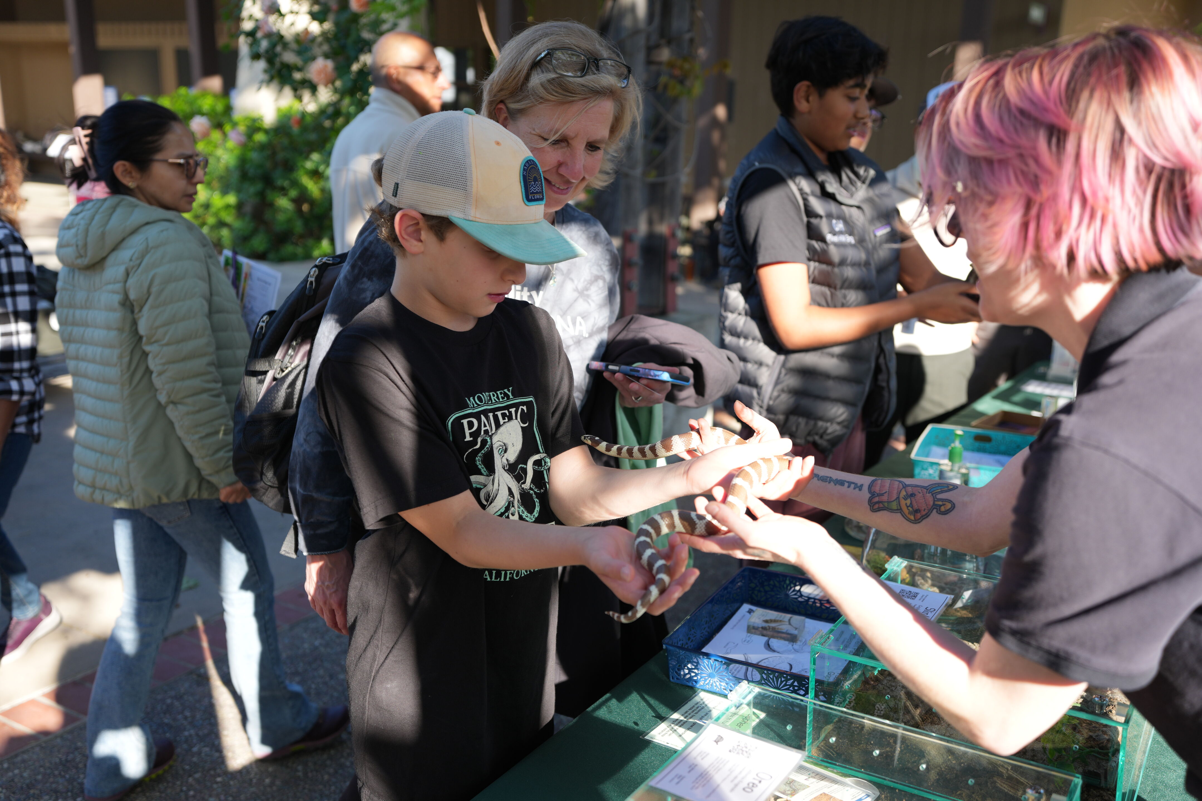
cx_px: 601
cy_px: 400
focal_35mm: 35
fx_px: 1169
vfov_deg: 37.9
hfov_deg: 54.4
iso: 160
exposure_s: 1/400
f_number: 2.8
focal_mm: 35
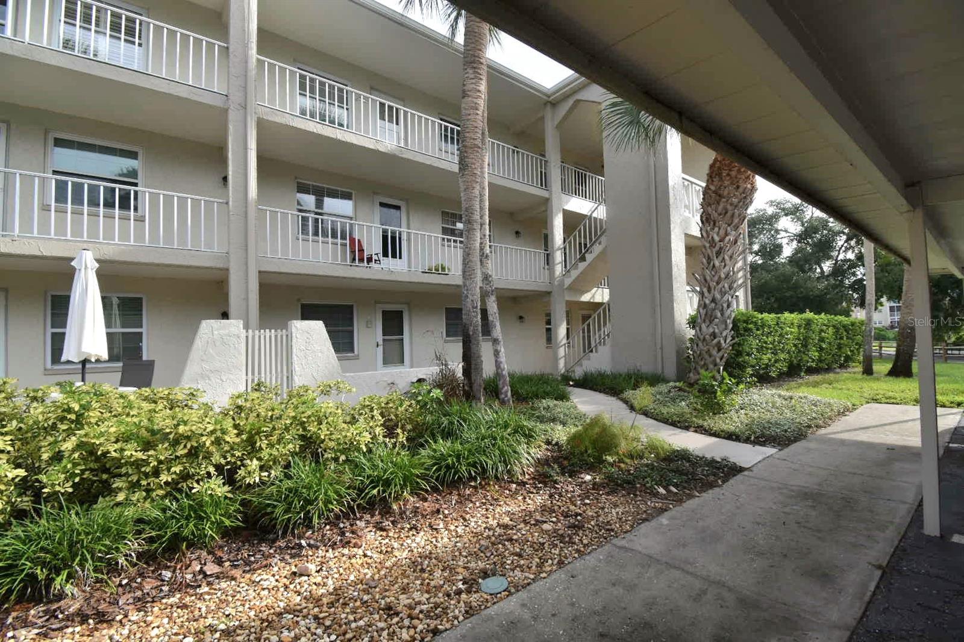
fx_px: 402
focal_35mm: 15
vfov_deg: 77.3
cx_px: 482
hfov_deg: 100.4
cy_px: 321
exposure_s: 1/250
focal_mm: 10
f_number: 8
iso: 250
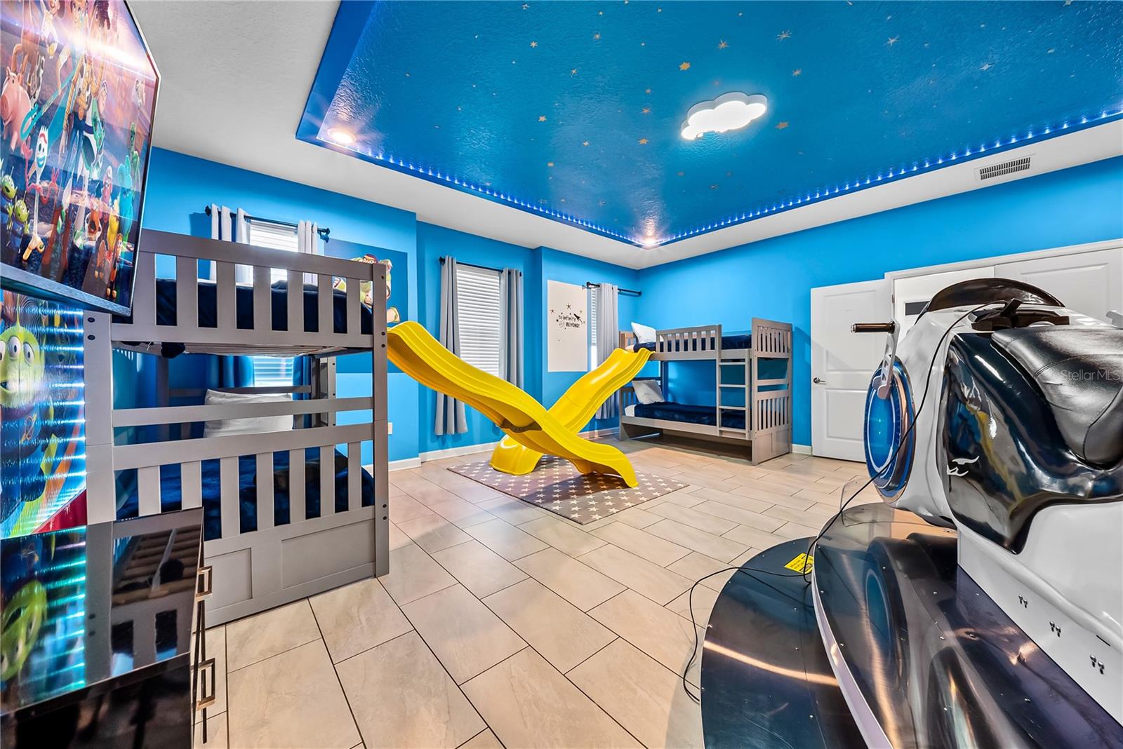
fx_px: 374
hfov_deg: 112.6
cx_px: 562
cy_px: 374
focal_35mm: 12
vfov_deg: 90.1
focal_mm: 12
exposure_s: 1/2.5
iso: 1000
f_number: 5.6
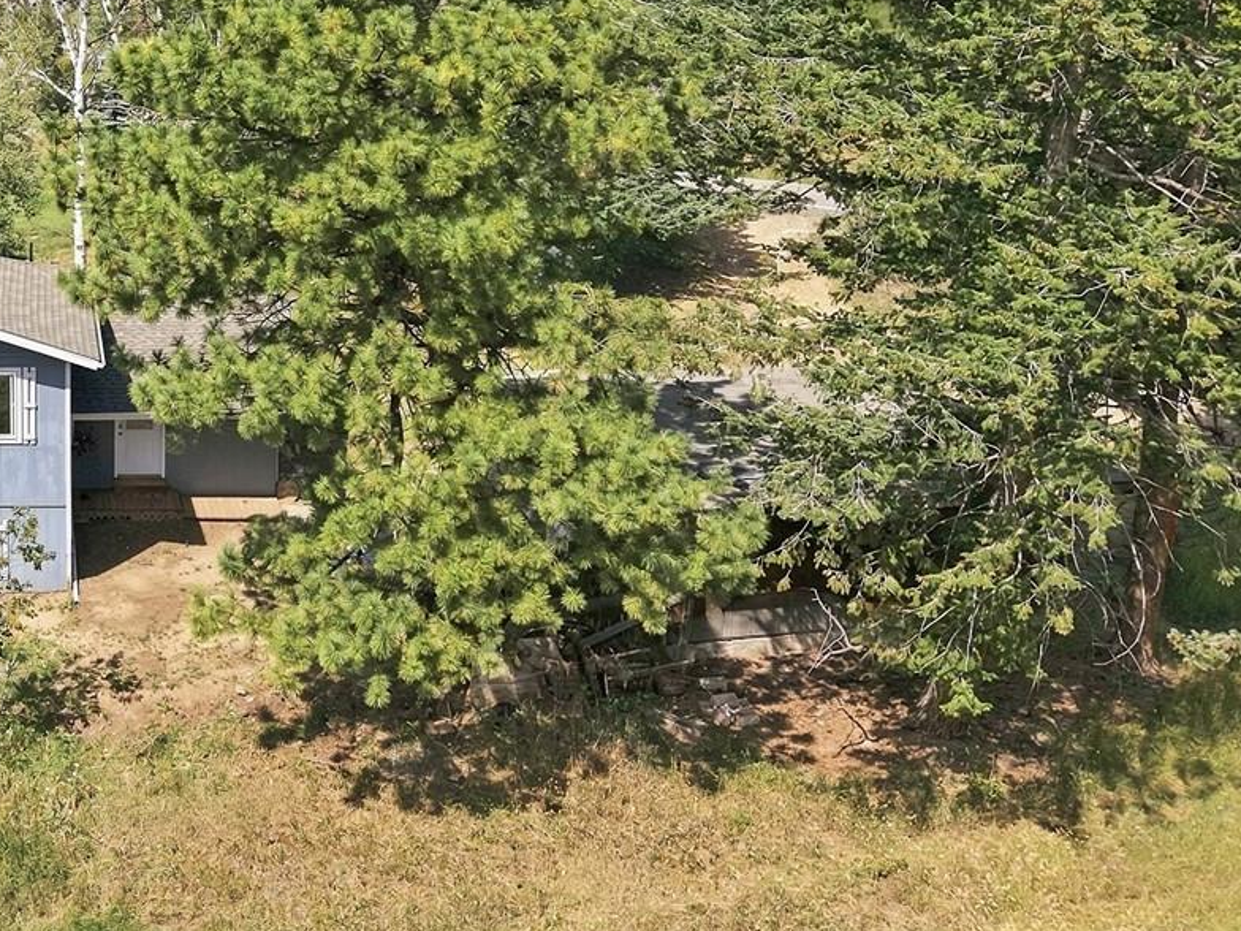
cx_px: 25
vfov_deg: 29.0
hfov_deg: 35.5
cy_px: 190
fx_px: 1757
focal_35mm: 49
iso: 210
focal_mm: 8.7
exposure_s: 1/6000
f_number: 1.8
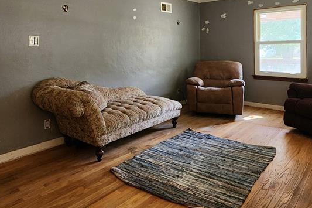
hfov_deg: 69.3
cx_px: 145
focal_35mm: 26
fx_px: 225
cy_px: 44
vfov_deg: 47.1
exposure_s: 1/60
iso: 400
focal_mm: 2.2
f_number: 2.2
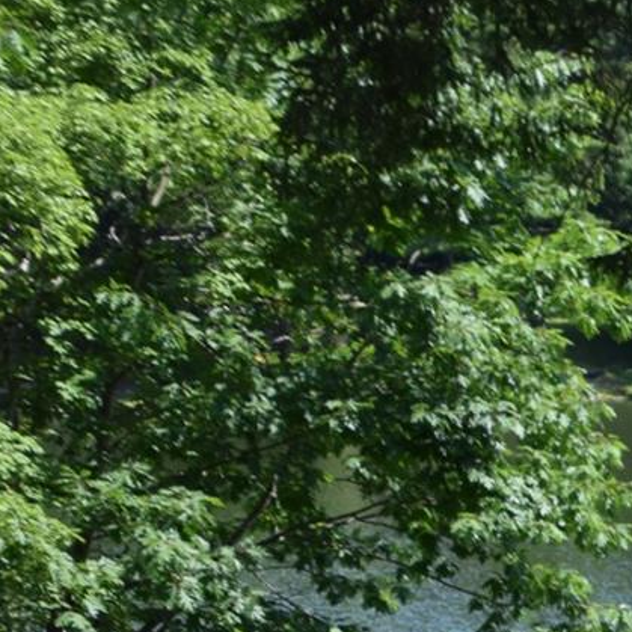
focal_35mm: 193
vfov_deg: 8.8
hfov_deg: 8.5
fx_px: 3988
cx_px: 1315
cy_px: 972
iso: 250
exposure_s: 1/250
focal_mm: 31
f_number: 8
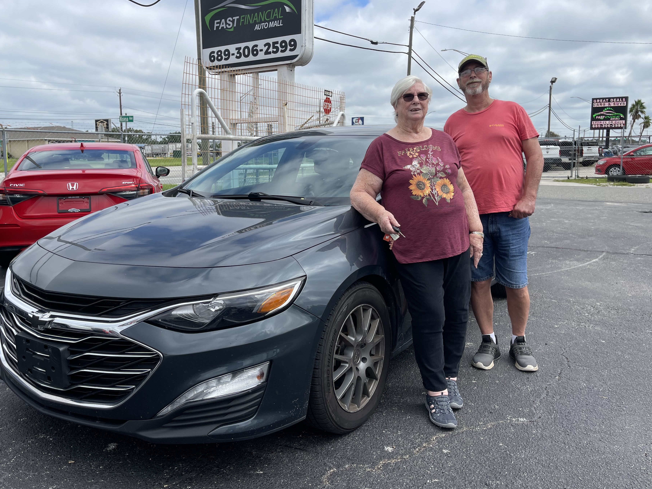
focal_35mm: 28
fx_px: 527
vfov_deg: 49.7
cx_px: 297
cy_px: 219
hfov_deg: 63.3
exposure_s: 1/3788
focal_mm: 5.1
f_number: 1.6
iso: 32
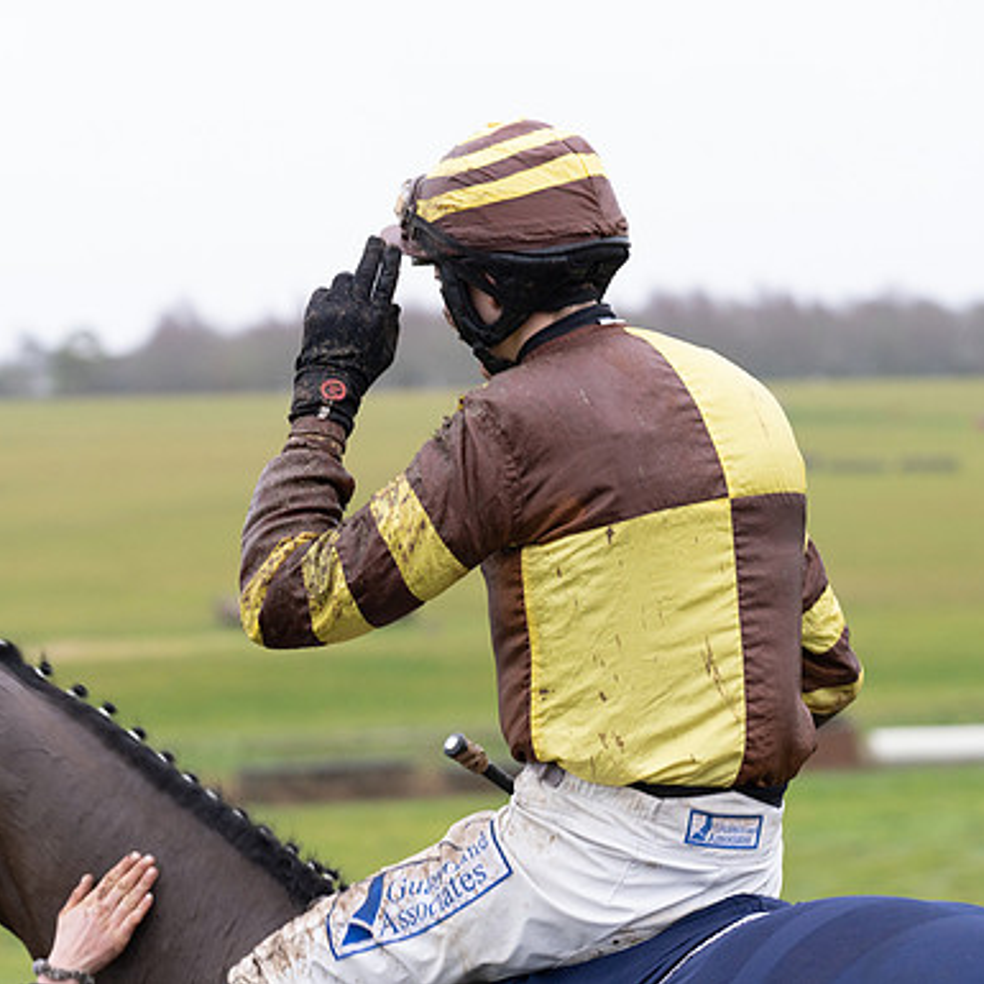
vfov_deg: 10.1
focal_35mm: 173
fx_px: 5564
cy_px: 492
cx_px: 411
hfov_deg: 10.1
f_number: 5
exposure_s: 1/125
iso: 2000
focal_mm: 135
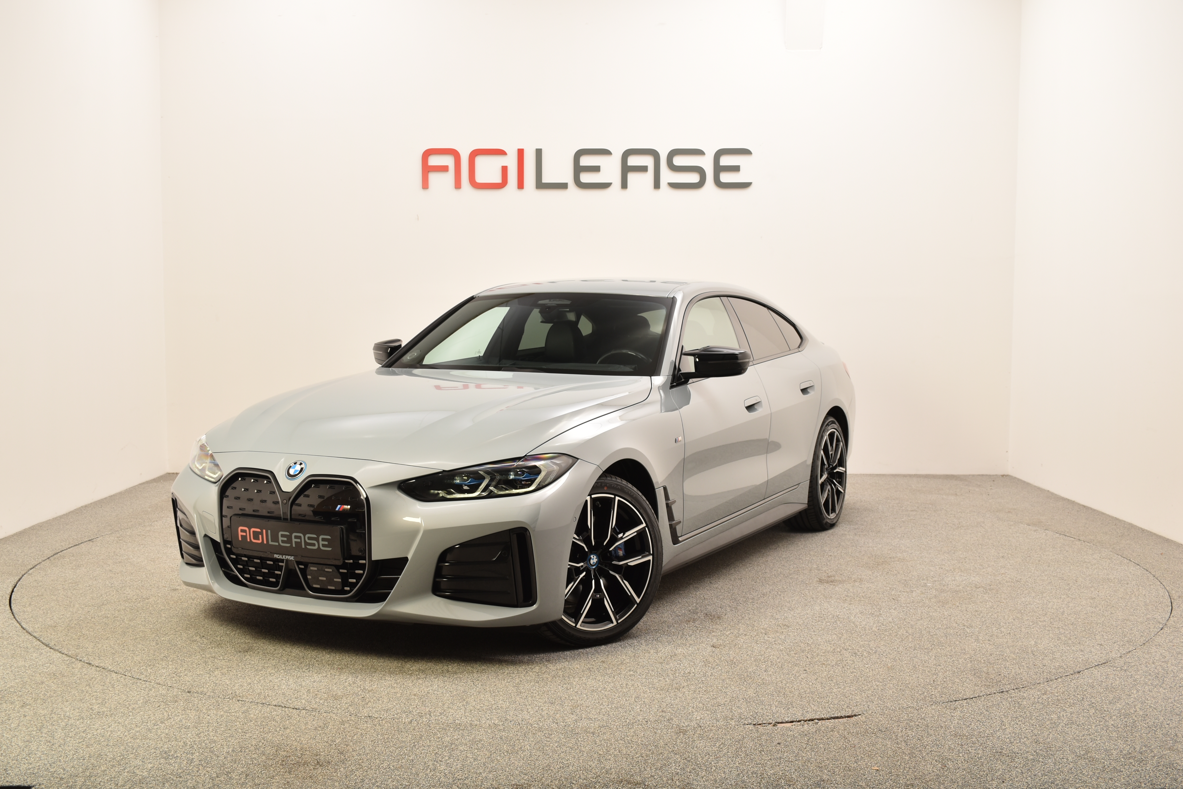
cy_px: 394
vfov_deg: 34.2
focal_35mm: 39
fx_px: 1282
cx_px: 592
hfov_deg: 49.5
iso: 100
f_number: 7.1
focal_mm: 26
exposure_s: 1/200
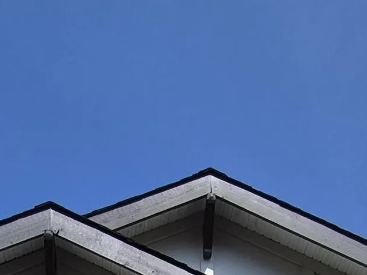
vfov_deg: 15.9
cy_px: 600
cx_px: 148
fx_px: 679
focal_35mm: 64
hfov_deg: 30.2
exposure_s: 1/2328
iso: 40
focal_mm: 1.74
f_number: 2.2
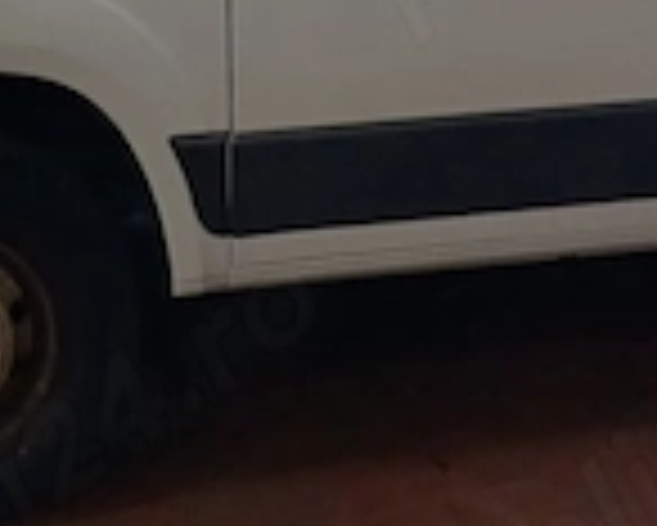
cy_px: -157
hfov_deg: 19.2
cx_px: 342
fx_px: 1946
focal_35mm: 100
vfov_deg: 14.7
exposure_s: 1/50
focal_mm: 4.65
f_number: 1.8
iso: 160
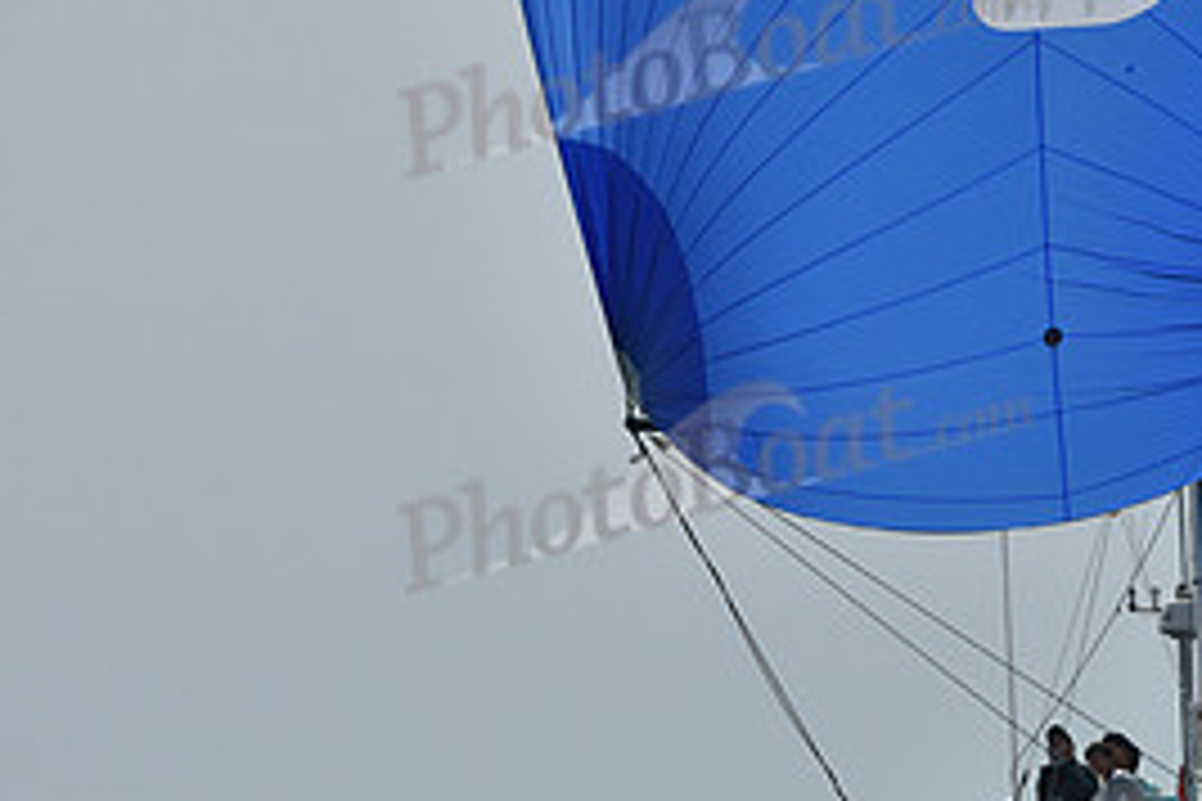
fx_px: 14523
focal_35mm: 435
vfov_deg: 3.2
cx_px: 1270
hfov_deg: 4.7
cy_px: 646
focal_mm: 200
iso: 320
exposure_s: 1/1250
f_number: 11
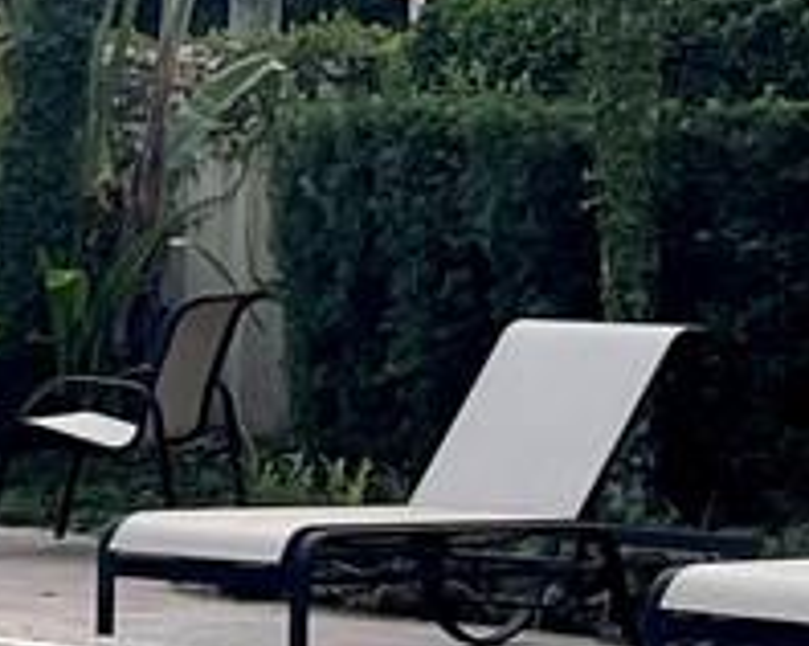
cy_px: 393
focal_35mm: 205
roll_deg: -0.9
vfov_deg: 7.5
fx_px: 4904
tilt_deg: -3.4
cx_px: -1079
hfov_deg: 8.6
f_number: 1.6
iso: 32
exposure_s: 1/2049
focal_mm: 5.1
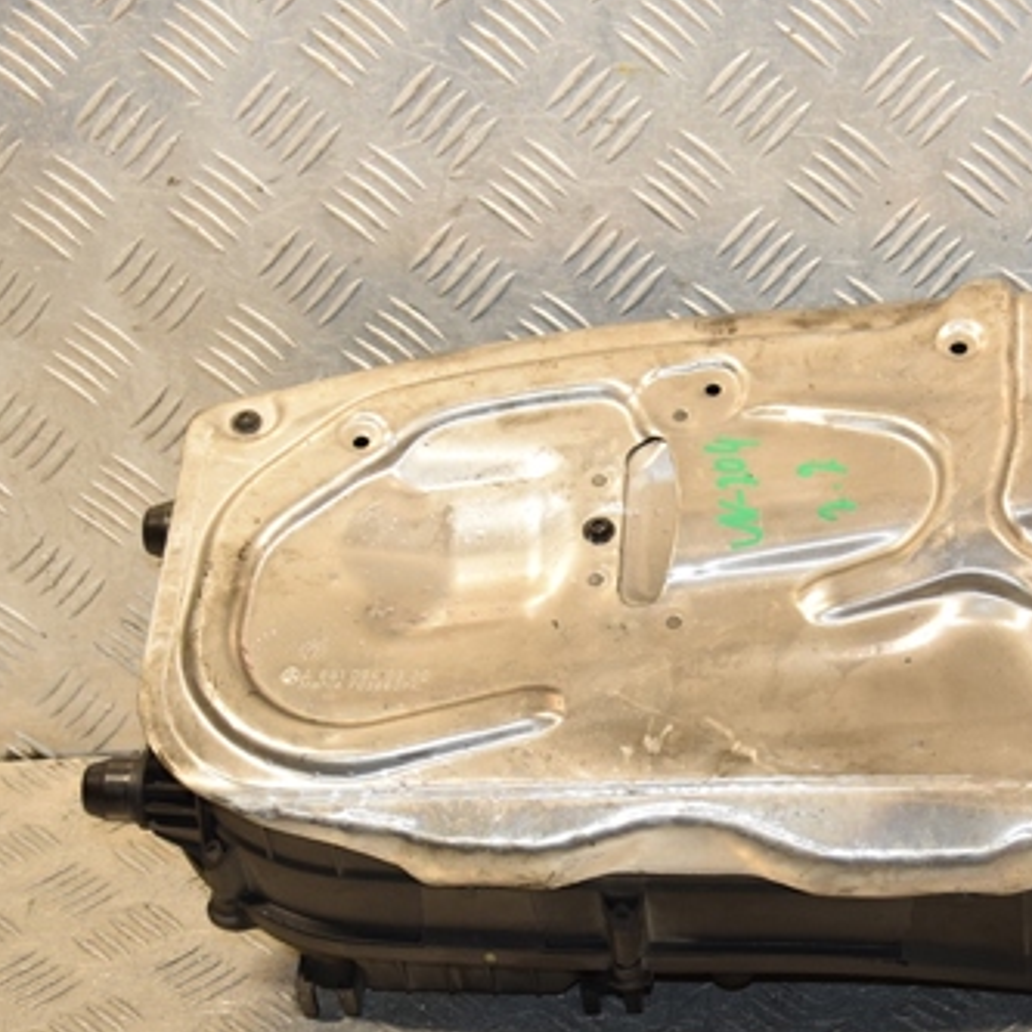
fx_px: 3137
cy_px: 536
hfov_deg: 18.5
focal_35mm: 93
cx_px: 812
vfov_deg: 18.7
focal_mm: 38
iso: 800
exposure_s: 1/200
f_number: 5.6
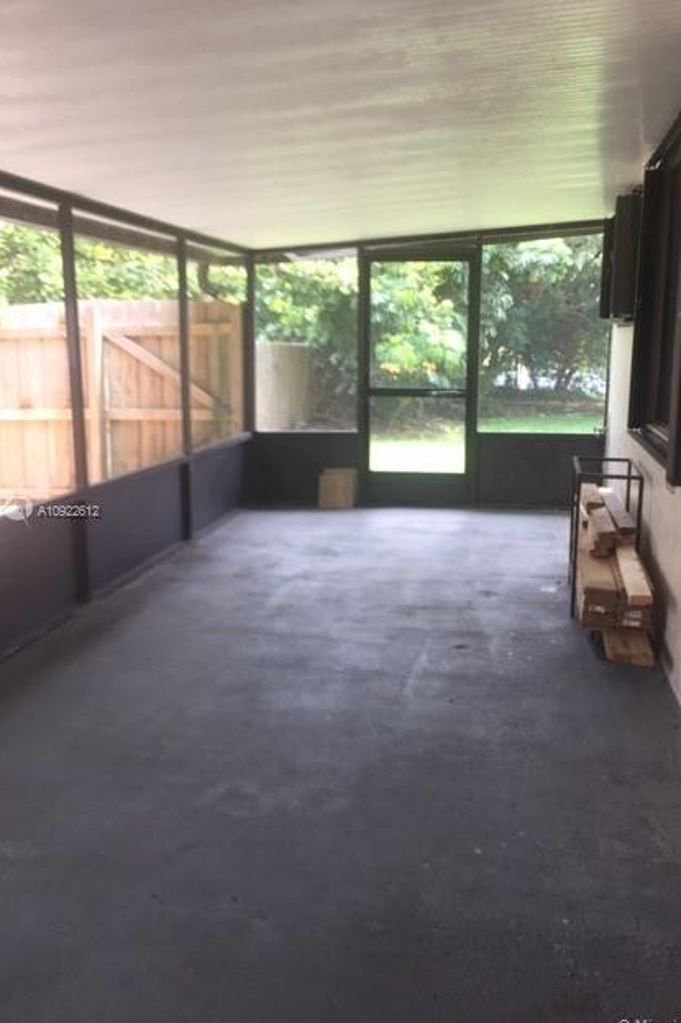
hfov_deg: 42.2
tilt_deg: -9.2
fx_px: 880
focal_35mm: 31
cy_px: 512
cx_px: 392
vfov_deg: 60.3
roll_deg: -1.5
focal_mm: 4.15
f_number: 2.2
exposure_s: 1/60
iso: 32
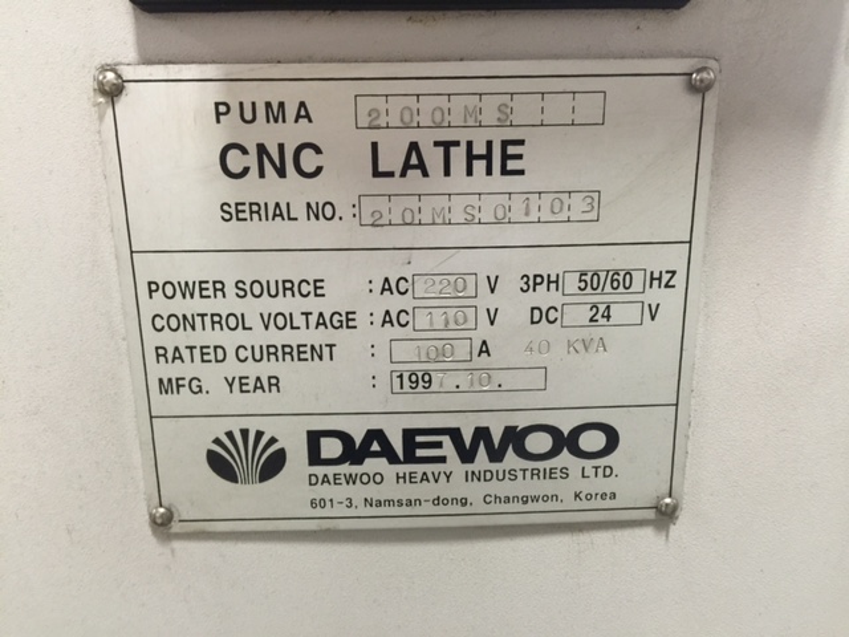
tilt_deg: -15.8
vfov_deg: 48.2
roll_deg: +2.2
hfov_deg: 61.7
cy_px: 318
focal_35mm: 29
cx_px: 424
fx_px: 711
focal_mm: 4.15
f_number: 2.2
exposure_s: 1/15
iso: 100
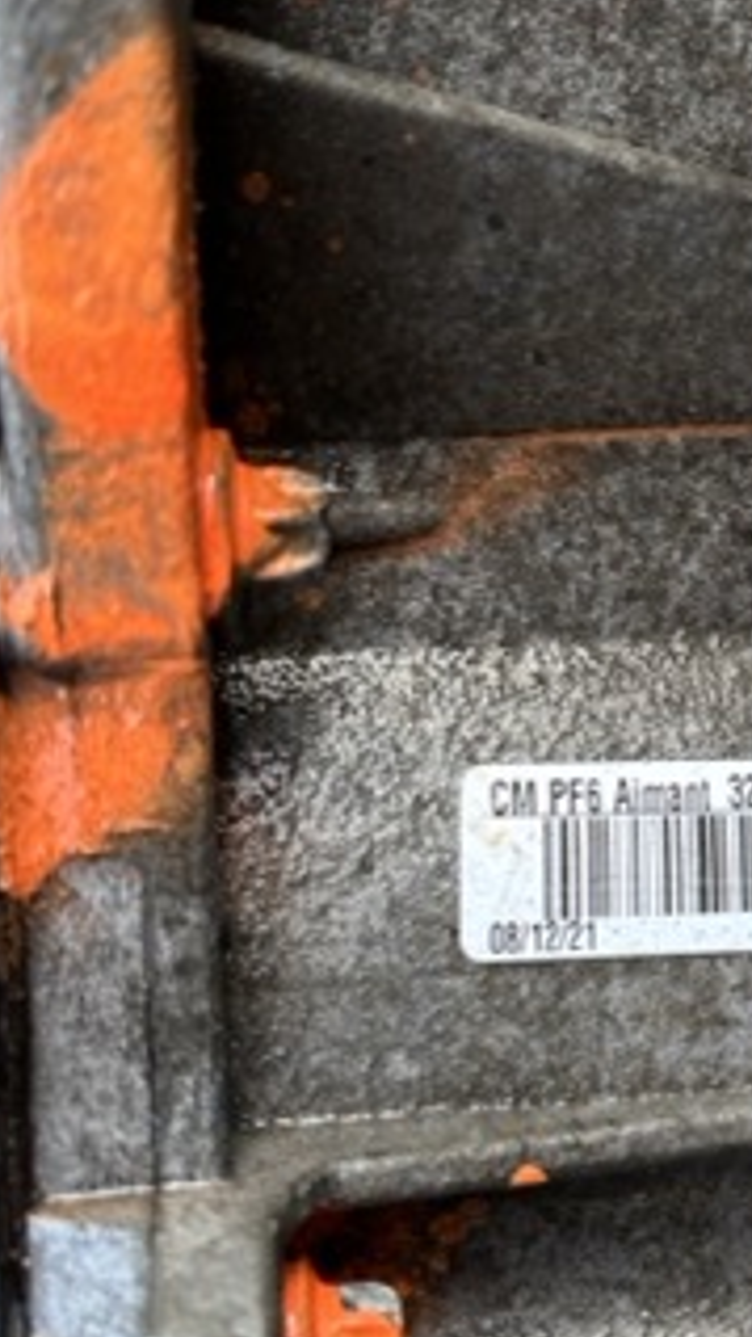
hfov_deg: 20.2
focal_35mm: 57
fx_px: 2020
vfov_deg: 36.4
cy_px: 509
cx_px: 815
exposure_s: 1/60
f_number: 1.6
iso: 160
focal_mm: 5.96
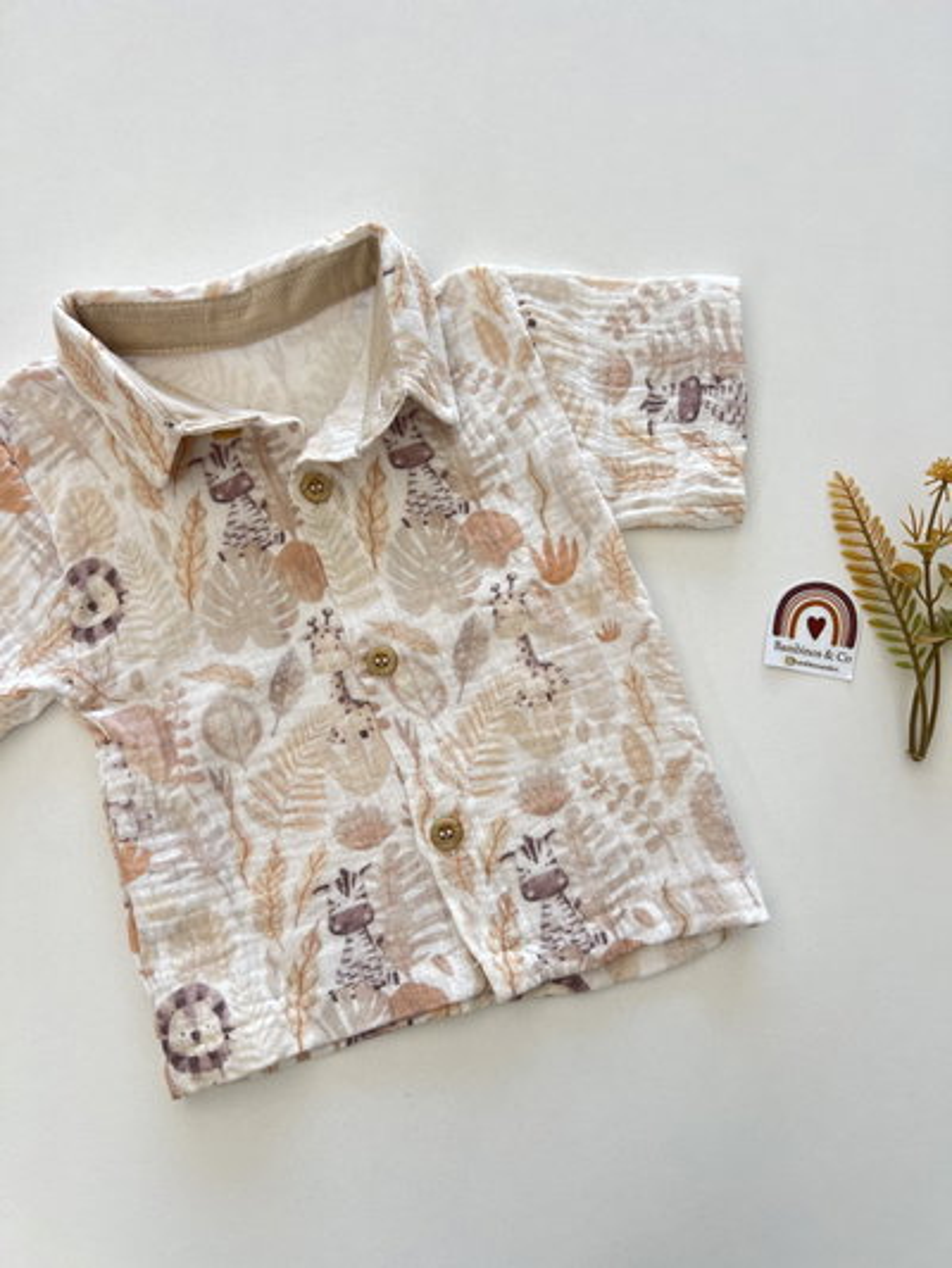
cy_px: 634
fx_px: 953
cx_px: 476
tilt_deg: -84.6
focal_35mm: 26
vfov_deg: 67.3
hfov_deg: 53.1
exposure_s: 1/121
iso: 50
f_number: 1.5
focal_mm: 5.7
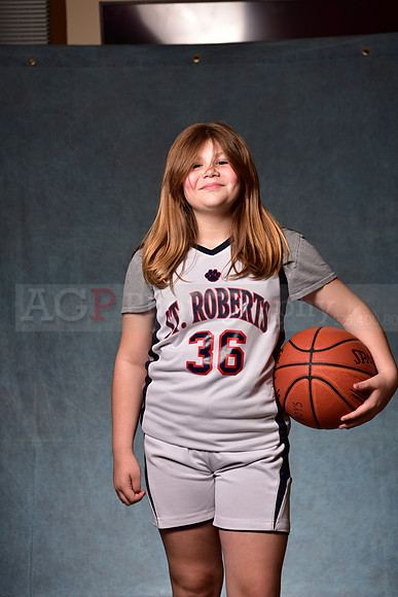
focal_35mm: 70
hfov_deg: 19.5
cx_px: 199
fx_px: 1160
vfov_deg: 28.8
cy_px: 298
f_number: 5
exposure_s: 1/200
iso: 100
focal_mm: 70
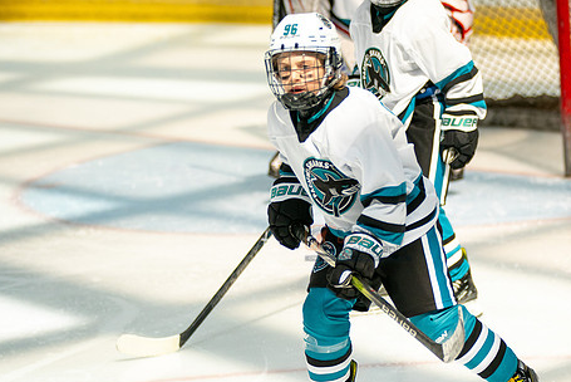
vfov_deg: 5.7
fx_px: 3841
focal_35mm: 242
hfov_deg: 8.5
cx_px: 435
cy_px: 191
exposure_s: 1/6400
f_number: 3.2
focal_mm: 157
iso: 1600
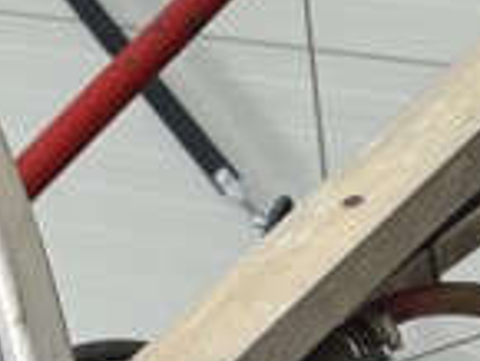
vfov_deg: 7.8
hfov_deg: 9.7
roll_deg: -3.3
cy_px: 672
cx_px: -583
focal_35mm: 184
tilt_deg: -18.8
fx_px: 2554
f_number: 1.6
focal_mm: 5.1
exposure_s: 1/122
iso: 80
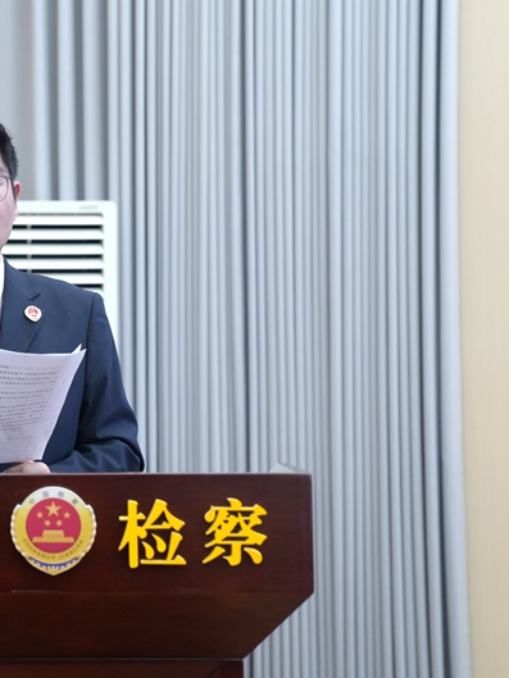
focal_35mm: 80
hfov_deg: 18.0
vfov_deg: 24.4
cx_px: 9
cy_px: 339
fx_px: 1568
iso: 1600
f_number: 4
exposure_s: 1/160
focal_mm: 55
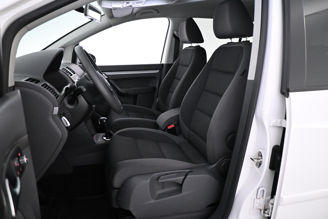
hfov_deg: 68.9
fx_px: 239
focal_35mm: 26
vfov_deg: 49.1
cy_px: 110
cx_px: 164
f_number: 3.5
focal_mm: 17.5
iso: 4000
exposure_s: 1/60
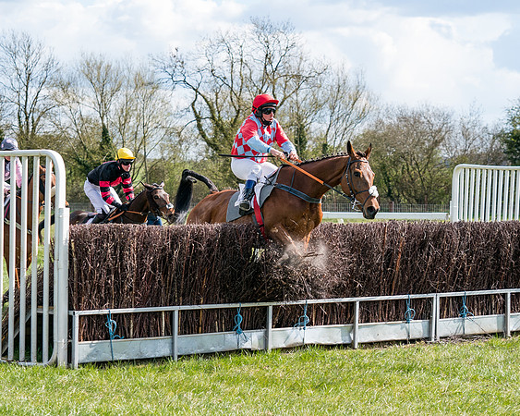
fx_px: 1651
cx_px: 279
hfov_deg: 17.9
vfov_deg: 14.3
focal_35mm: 107
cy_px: 213
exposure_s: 1/1600
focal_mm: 70
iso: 400
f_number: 4.5
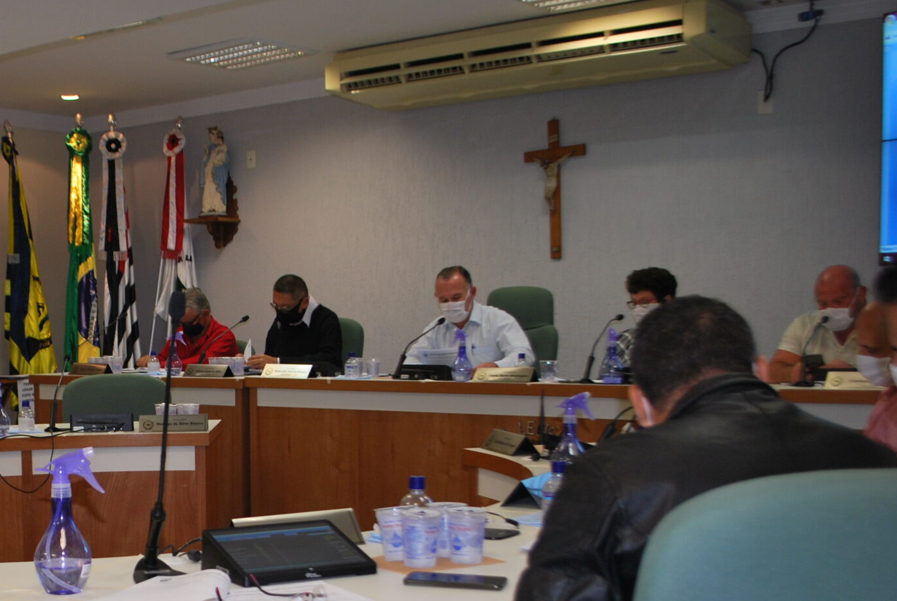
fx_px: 1248
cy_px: 493
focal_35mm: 50
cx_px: 69
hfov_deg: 36.7
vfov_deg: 26.5
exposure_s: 1/60
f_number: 3.5
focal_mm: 18
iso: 200
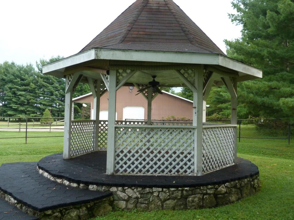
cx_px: 147
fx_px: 280
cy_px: 110
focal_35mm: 33
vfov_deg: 42.9
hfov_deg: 55.4
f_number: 3
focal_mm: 5.9
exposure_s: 1/200
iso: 160
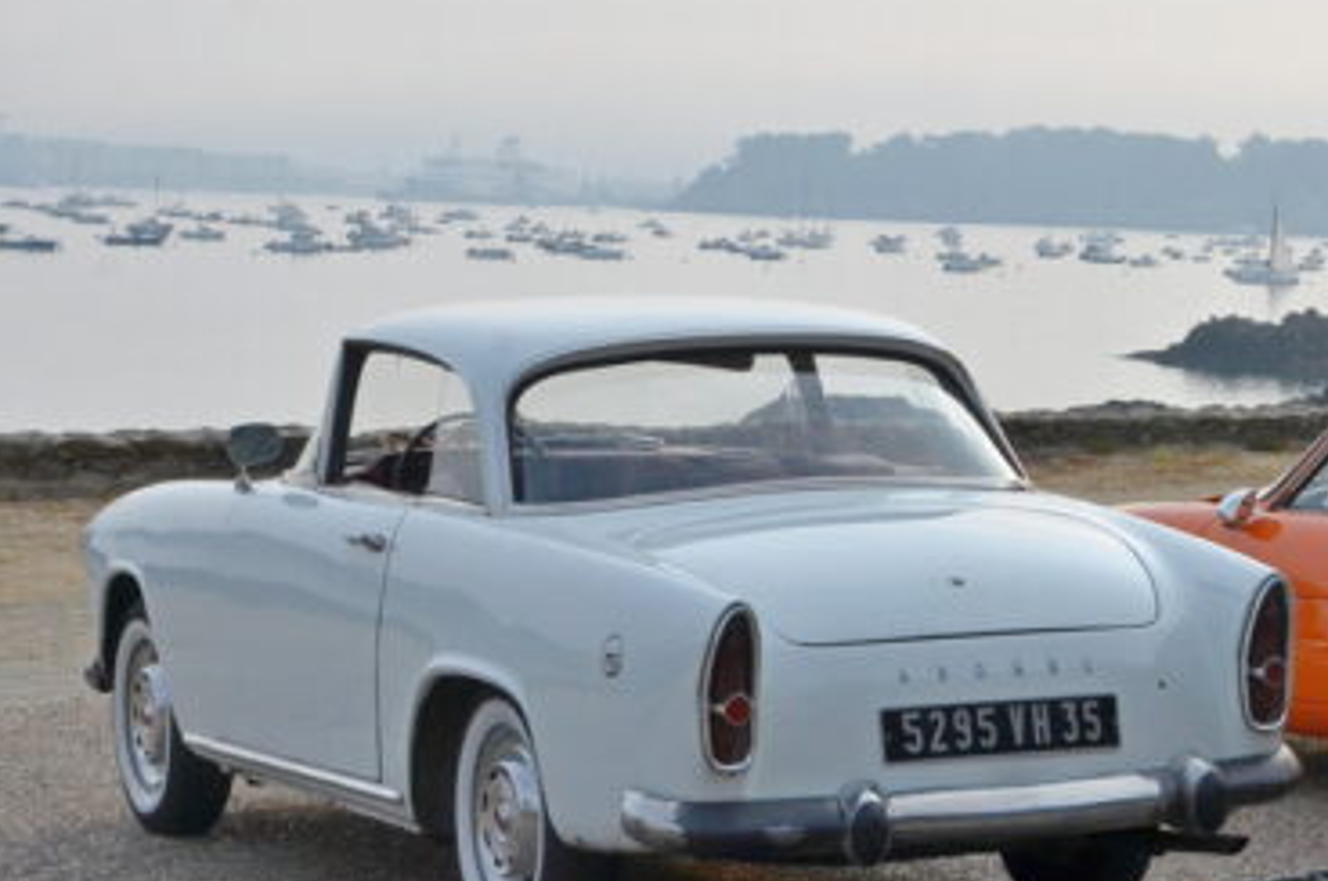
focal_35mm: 114
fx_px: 4198
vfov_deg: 12.0
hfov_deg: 17.8
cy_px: 350
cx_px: 1148
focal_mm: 40
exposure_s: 1/1000
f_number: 13
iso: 640
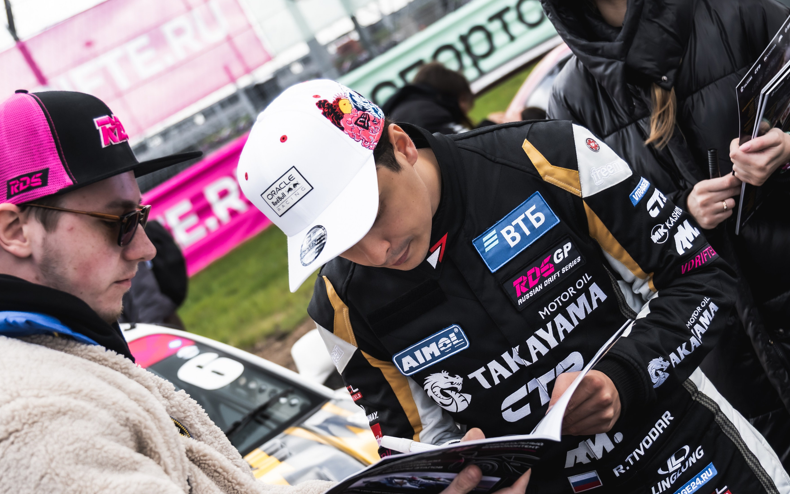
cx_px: 415
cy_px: 315
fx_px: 1399
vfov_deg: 20.0
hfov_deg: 31.5
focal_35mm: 65
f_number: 2.8
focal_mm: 32
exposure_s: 1/640
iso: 100
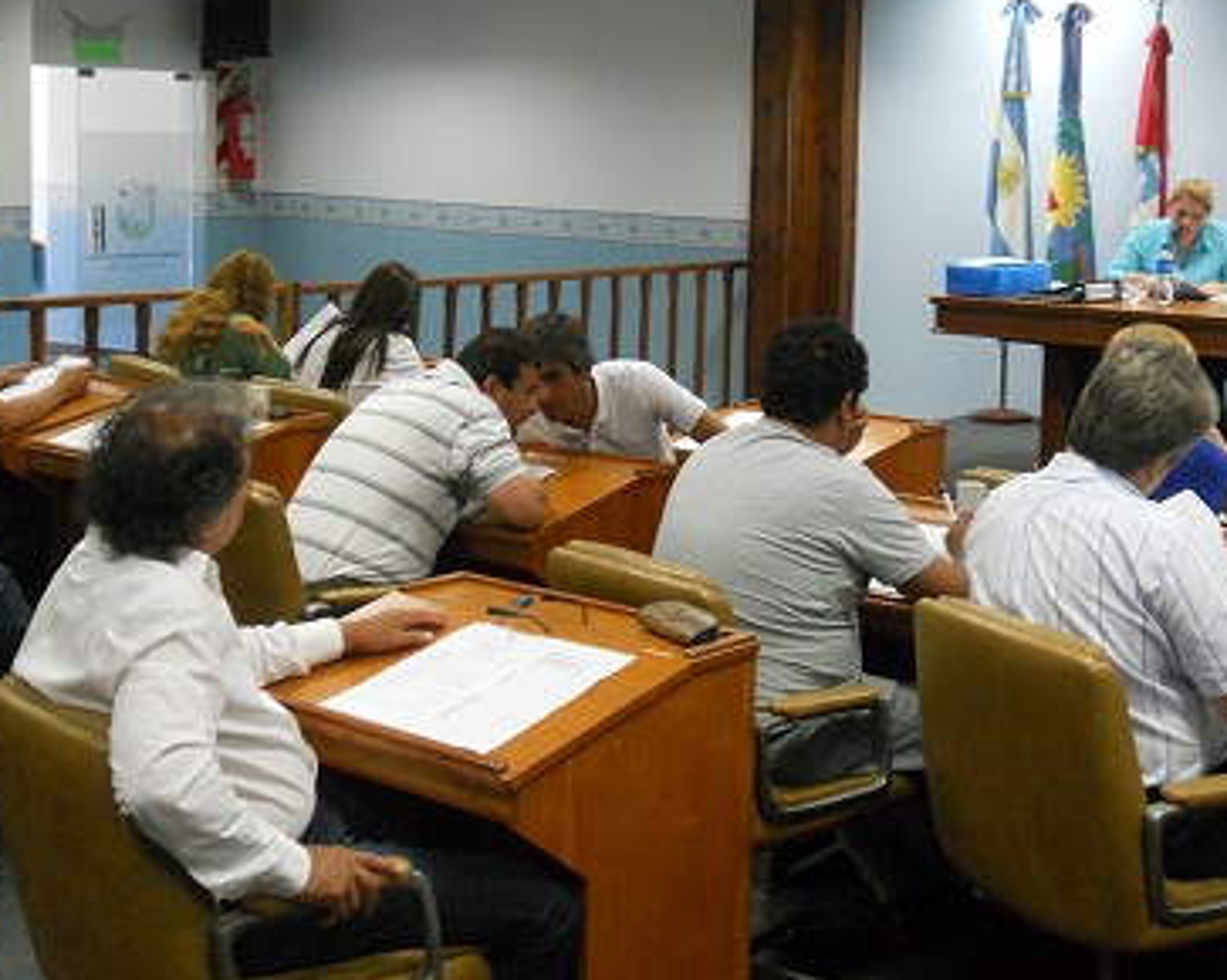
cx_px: 788
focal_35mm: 54
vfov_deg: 27.9
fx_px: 1960
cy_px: 328
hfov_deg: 34.5
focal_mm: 6.9
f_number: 3.9
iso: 400
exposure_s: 1/30
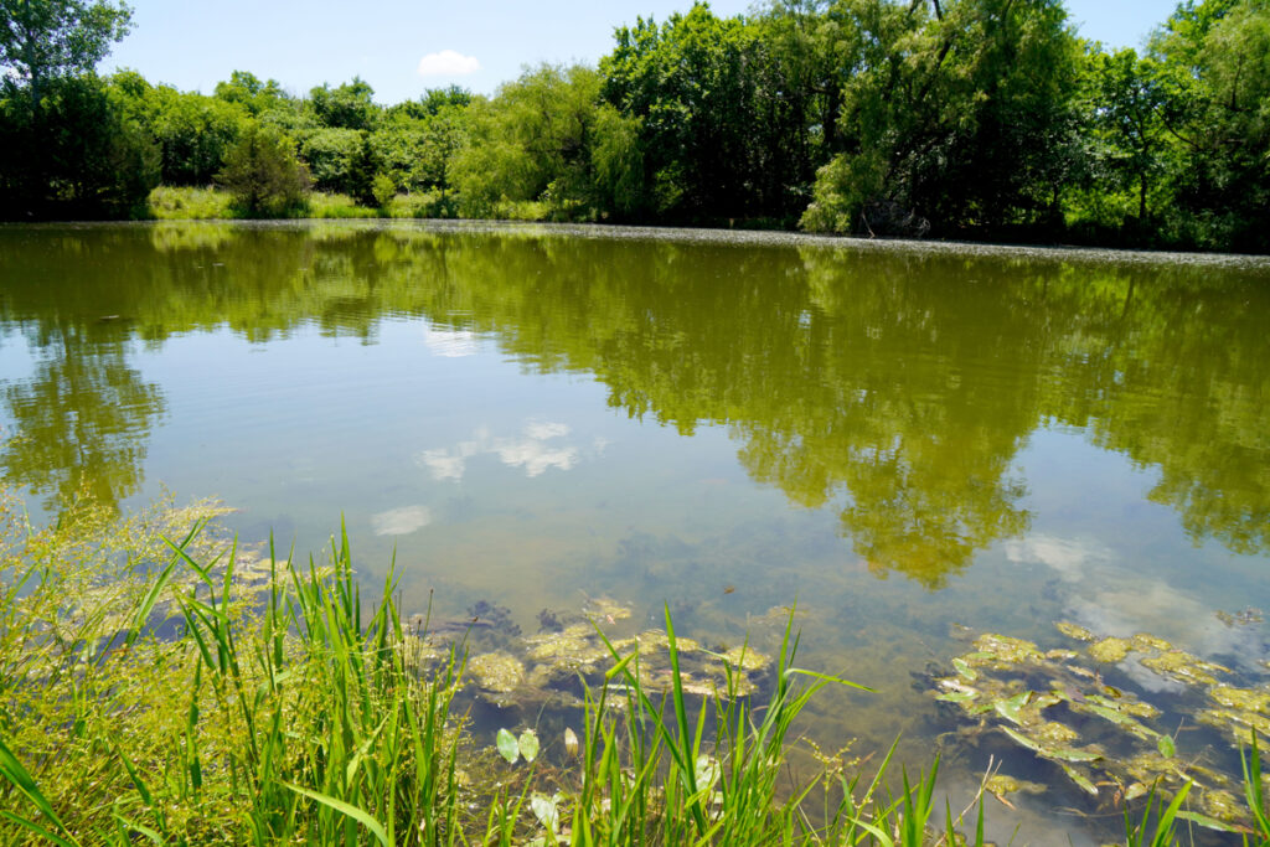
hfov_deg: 73.7
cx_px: 635
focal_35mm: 24
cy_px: 424
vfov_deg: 53.1
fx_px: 847
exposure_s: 1/125
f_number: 9
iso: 100
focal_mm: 16
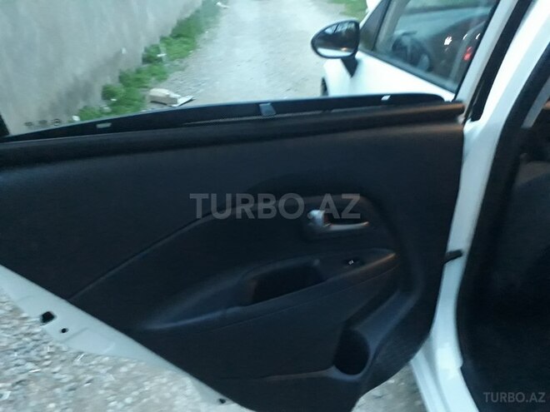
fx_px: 429
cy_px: 206
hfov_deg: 65.3
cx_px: 275
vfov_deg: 51.4
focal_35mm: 27
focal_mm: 3.6
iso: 800
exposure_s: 1/10
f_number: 1.9
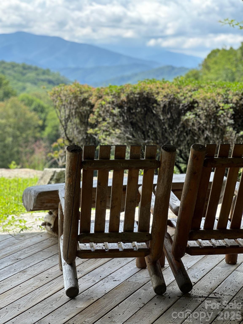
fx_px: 721
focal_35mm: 77
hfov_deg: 19.1
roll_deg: -1.4
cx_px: 122
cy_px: 162
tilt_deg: -6.3
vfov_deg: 25.3
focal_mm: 9
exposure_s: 1/179
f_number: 2.8
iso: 25
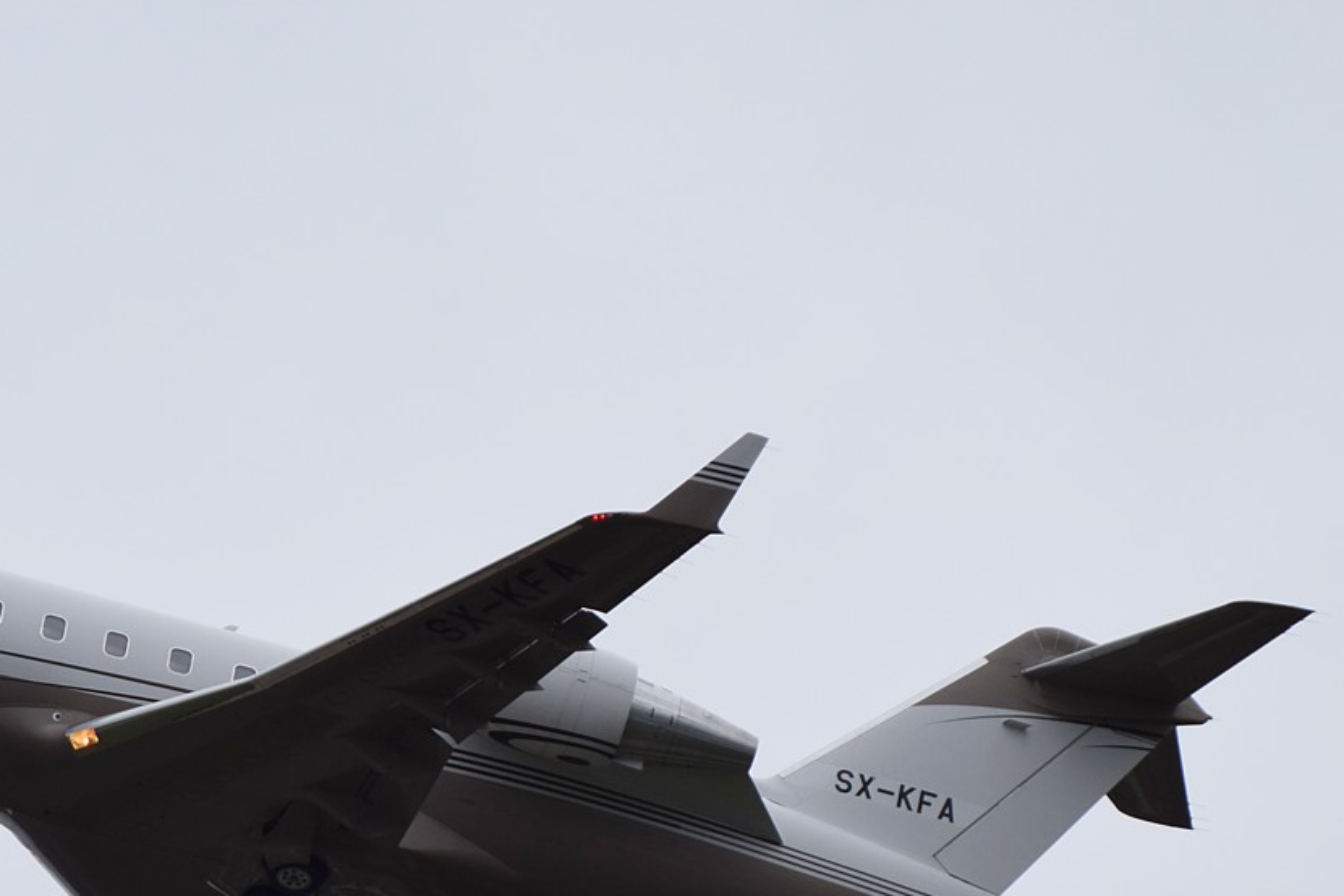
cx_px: 380
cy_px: 634
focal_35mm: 626
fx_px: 23365
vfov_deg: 2.2
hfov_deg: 3.3
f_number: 7.1
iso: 200
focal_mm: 290
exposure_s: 1/800
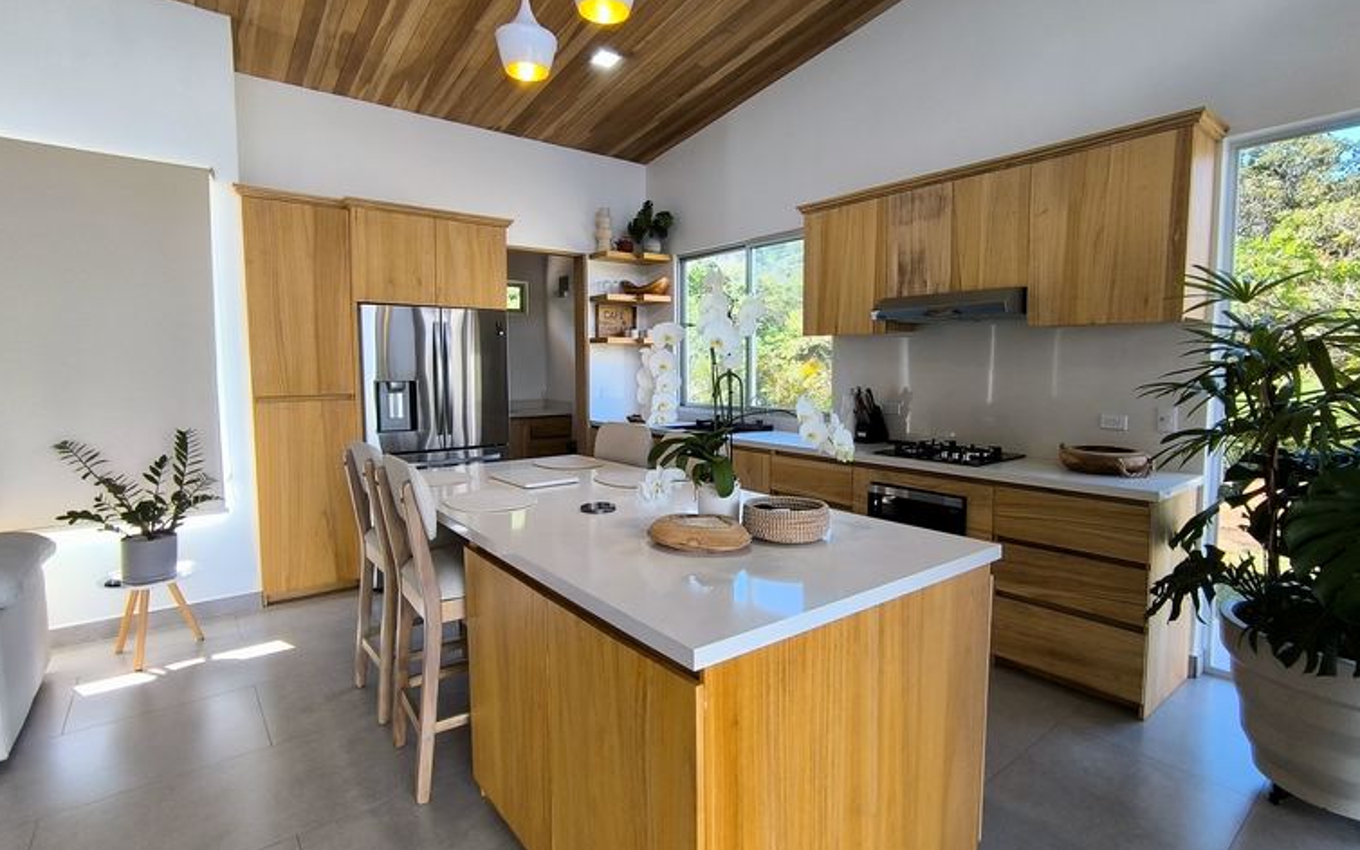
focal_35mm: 18
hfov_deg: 91.0
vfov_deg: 65.0
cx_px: 711
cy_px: 420
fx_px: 667
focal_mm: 1.65
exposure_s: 1/109
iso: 50
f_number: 2.2
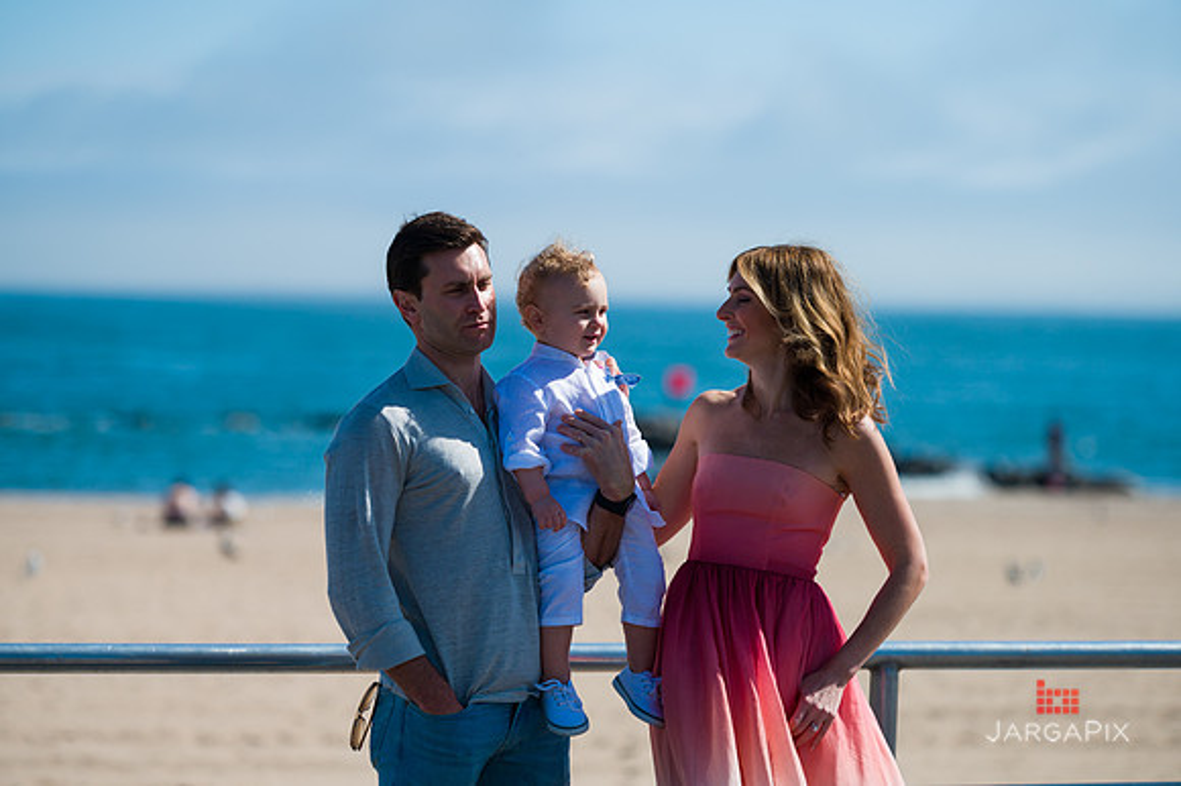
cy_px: 393
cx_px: 590
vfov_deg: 9.8
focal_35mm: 140
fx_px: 4590
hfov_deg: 14.7
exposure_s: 1/5000
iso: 200
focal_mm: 140
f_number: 3.2
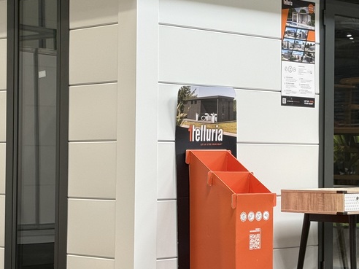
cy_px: 134
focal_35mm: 100
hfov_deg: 19.6
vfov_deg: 14.8
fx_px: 1037
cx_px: 217
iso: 64
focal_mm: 6.76
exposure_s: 1/50
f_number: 1.78
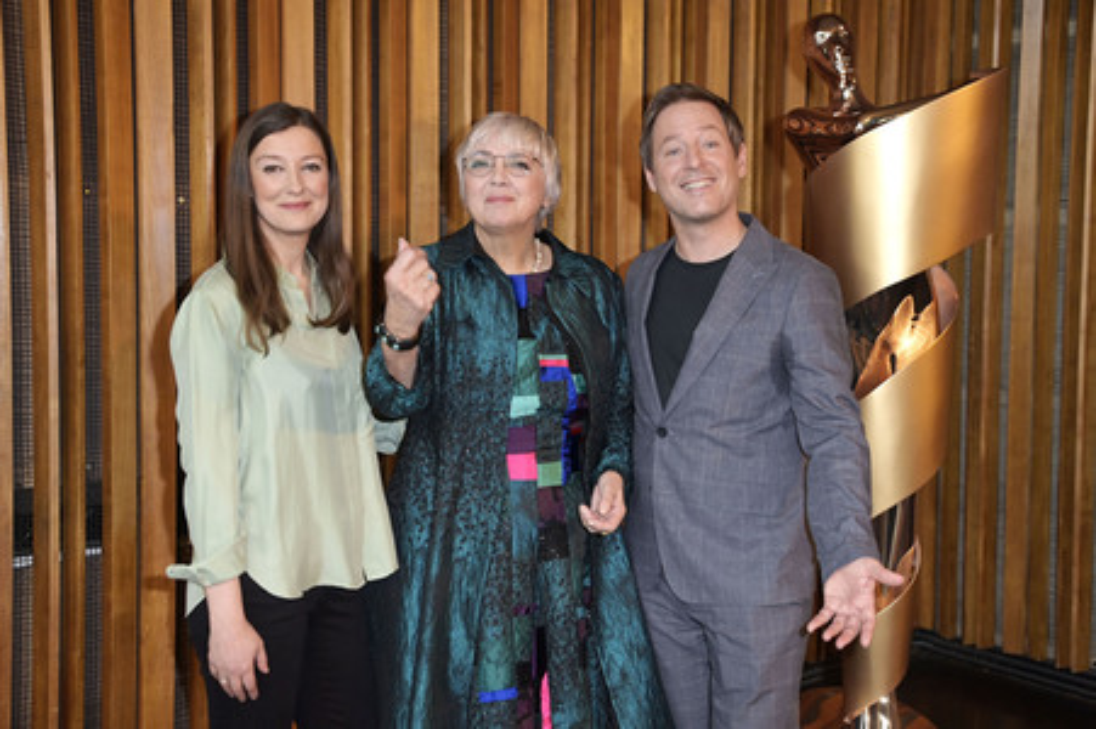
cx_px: 548
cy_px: 364
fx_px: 1339
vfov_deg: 30.5
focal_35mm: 44
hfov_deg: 44.5
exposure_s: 1/125
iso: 1000
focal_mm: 44
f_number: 4.5
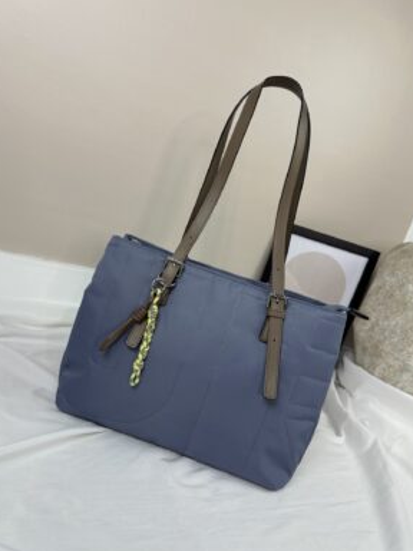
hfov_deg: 54.9
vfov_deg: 69.4
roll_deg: -18.3
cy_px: 284
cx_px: 205
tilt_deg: -15.6
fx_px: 398
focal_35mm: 25
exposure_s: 1/100
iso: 80
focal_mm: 6.86
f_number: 1.78
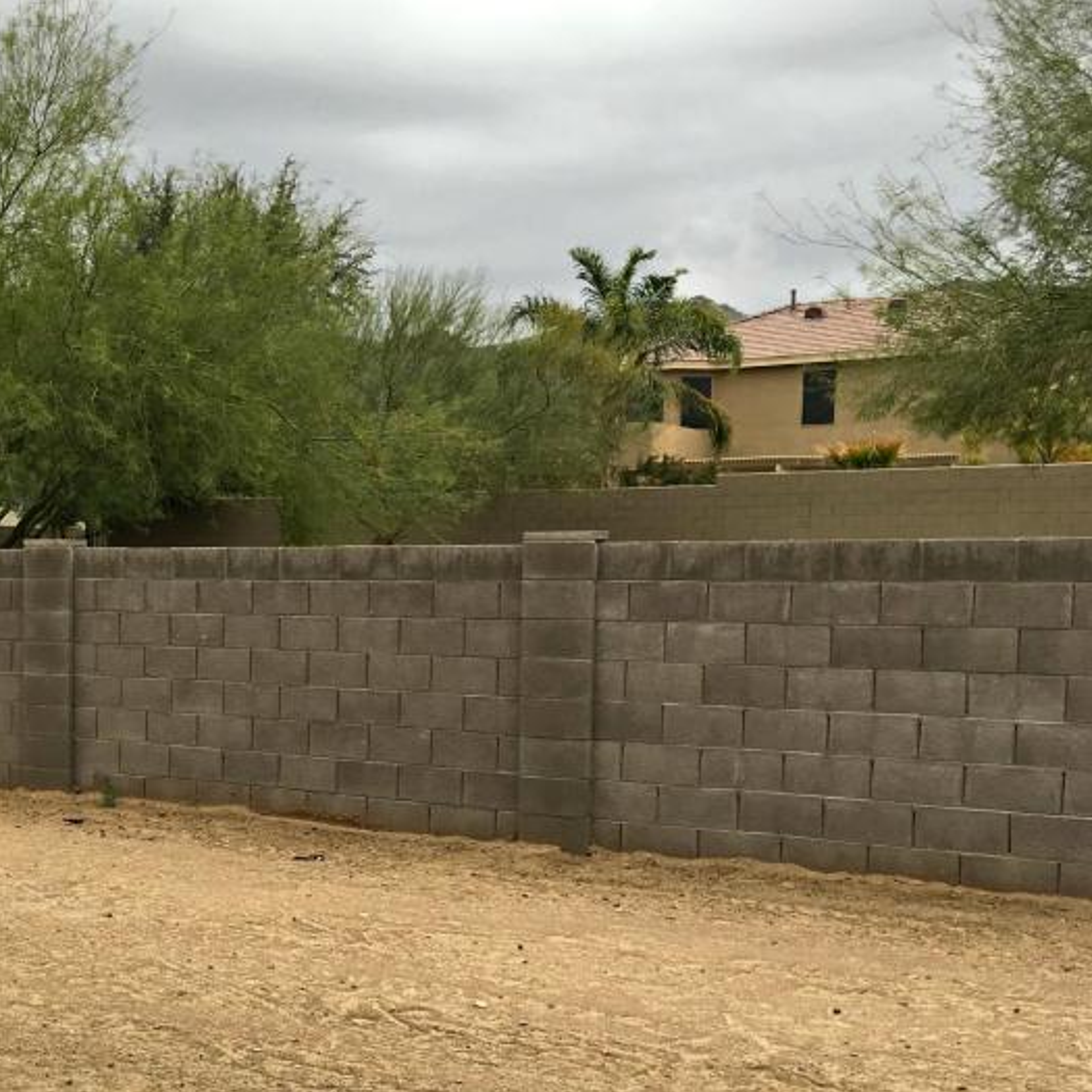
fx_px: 1785
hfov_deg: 32.0
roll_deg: -0.2
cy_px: 697
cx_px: 62
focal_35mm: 50
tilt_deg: -4.7
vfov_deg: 33.8
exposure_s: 1/204
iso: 25
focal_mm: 4.15
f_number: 2.2
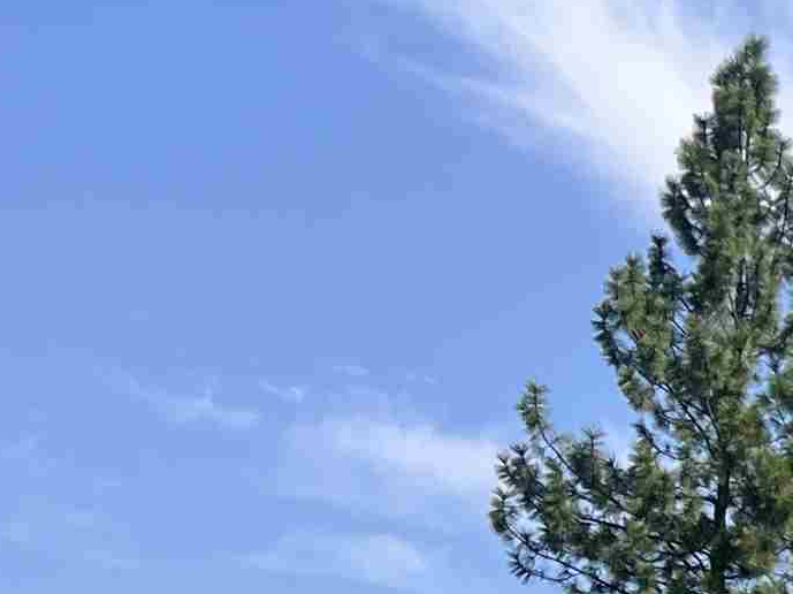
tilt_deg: +4.6
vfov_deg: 11.5
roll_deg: -3.4
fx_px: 2656
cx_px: 1695
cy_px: 1195
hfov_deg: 13.8
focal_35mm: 116
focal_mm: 5.7
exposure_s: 1/2083
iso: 50
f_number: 1.5
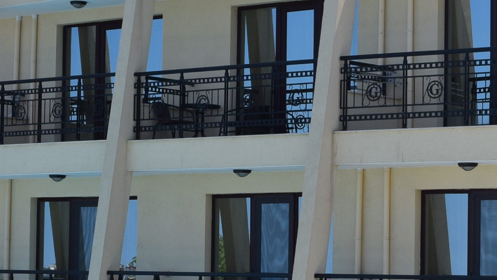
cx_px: 362
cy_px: 219
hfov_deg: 15.7
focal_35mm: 136
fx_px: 1790
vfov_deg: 8.9
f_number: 10
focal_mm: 25
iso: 200
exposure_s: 1/400
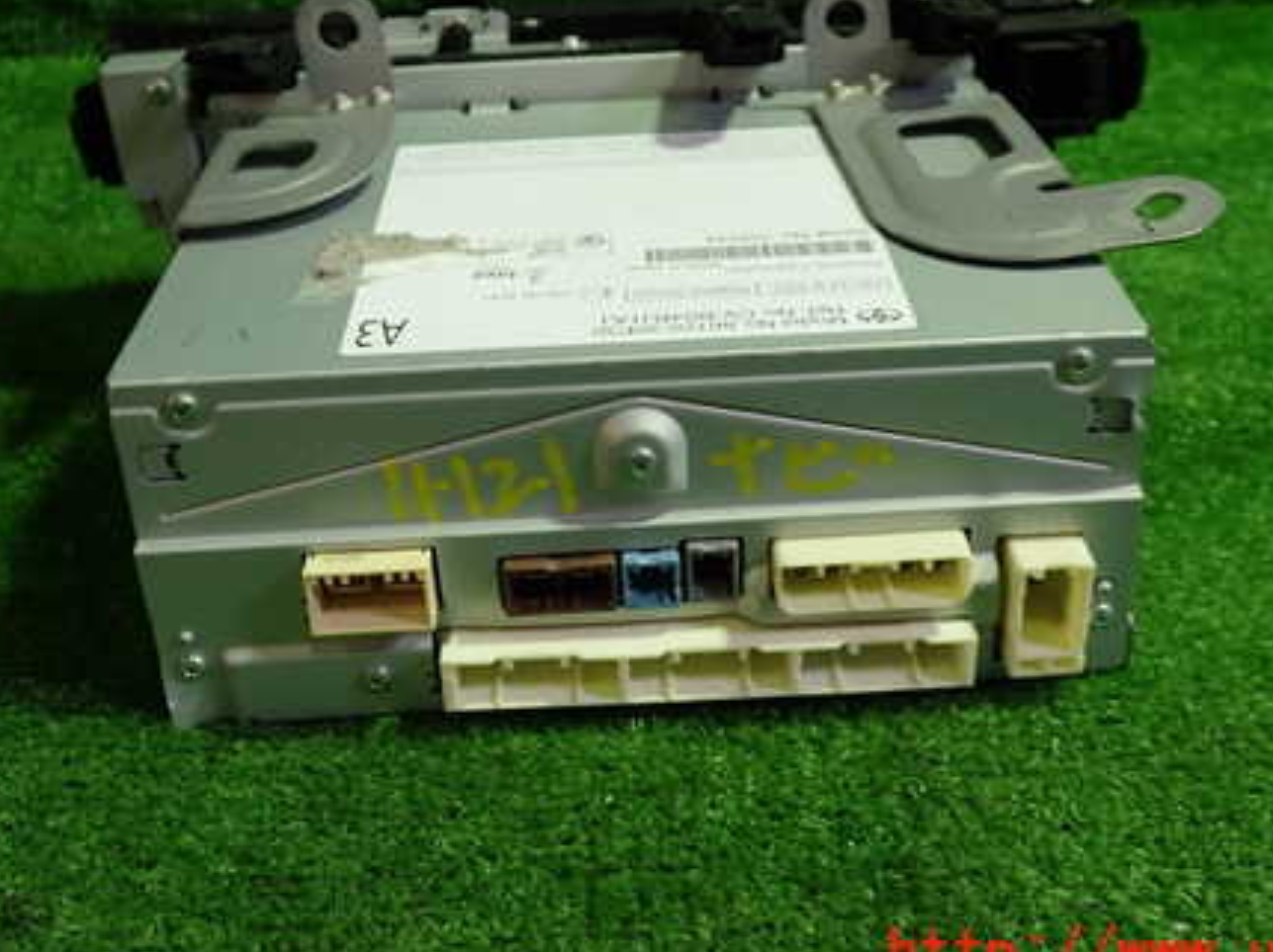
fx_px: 1543
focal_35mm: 42
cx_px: 668
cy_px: 326
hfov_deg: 44.8
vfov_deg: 34.0
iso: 200
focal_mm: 5.4
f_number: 2.3
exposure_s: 1/50
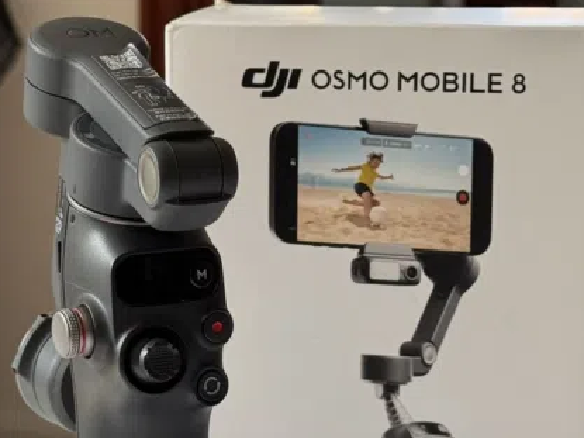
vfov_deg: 19.8
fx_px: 1248
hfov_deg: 26.3
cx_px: 246
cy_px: 308
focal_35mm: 74
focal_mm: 6.76
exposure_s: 1/121
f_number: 1.78
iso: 80
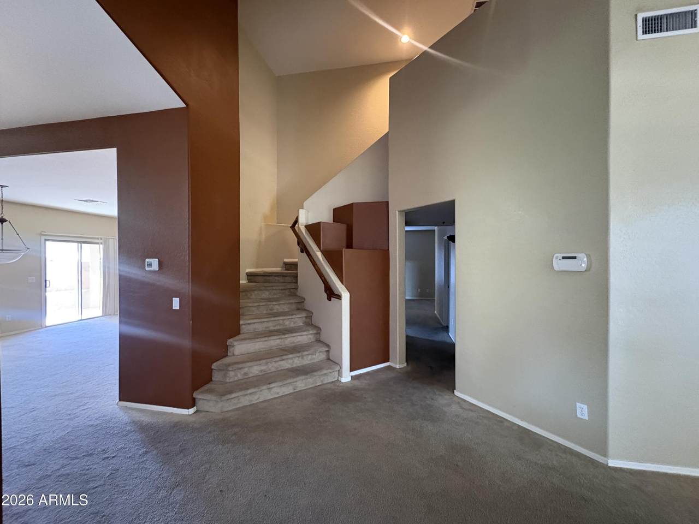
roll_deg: -0.4
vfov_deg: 85.7
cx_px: 350
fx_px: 283
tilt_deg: +0.3
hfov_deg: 102.1
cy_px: 262
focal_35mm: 14
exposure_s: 1/30
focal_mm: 2.22
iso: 1000
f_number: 2.2
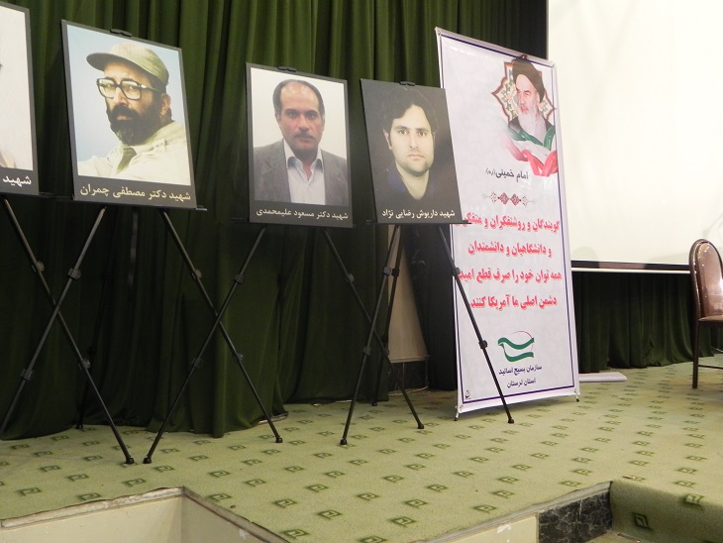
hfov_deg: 55.3
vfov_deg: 43.0
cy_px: 272
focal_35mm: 33
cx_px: 362
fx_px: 689
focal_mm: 5.9
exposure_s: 1/15.7
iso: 400
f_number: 2.8
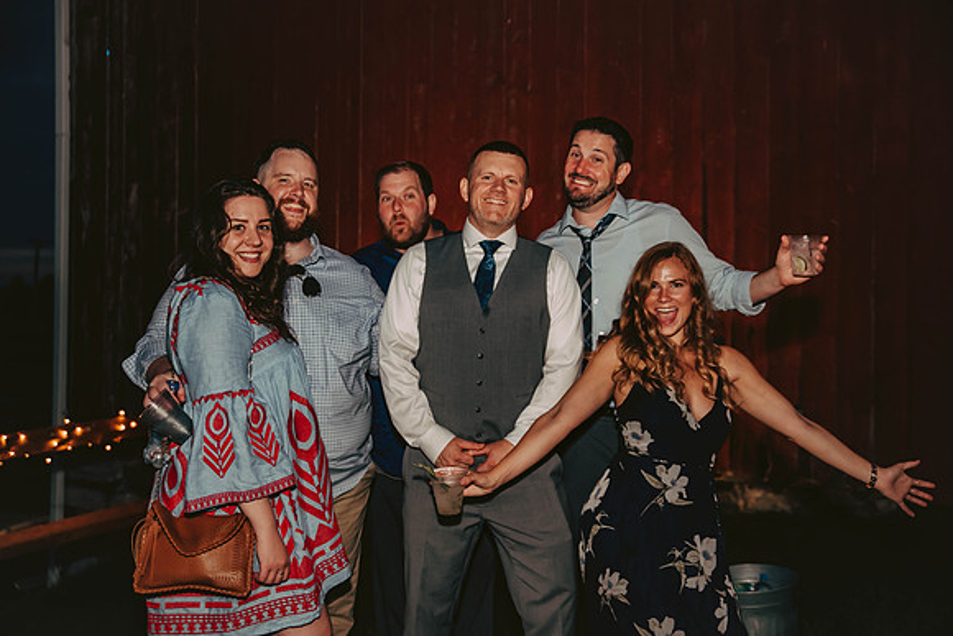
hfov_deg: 46.4
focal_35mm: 42
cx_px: 476
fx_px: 1112
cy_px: 318
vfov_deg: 31.9
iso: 1250
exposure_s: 1/125
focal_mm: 42
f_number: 2.8
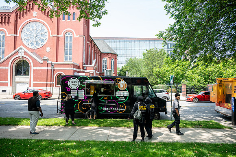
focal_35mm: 24
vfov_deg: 53.2
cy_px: 78
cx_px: 118
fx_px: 157
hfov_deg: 73.7
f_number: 4
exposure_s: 1/800
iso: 400
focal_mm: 24
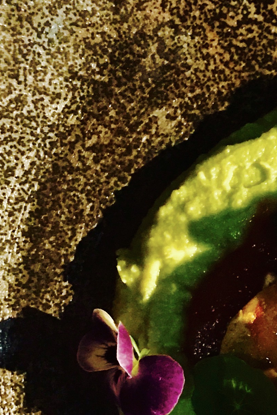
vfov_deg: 20.9
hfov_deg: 13.6
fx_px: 1120
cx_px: 346
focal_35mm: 97
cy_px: 300
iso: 100
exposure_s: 1/5
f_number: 1.8
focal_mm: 3.99
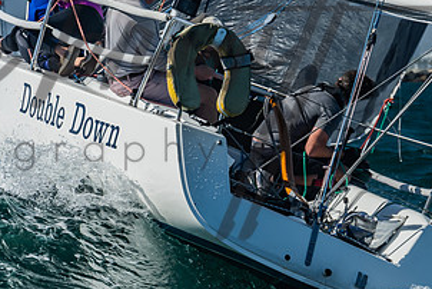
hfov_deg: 8.1
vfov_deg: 5.4
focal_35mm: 254
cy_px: 30
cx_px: 27
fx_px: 3051
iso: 160
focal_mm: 97
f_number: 6.3
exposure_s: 1/640
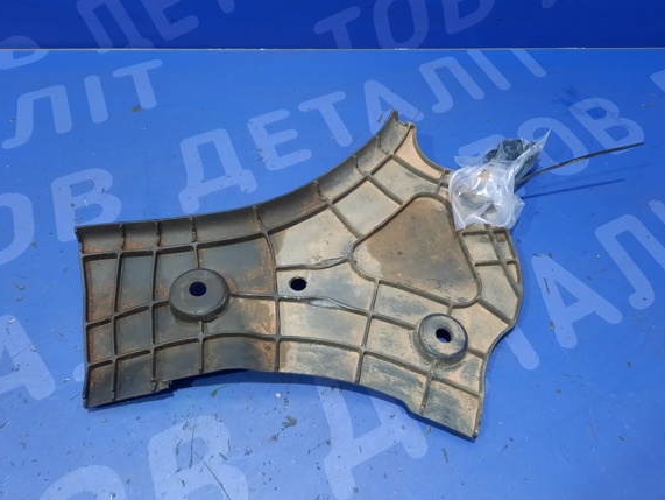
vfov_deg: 49.7
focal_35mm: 28
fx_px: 538
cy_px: 279
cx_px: 319
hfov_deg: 63.4
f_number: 2
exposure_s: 1/33
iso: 320
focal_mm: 4.6
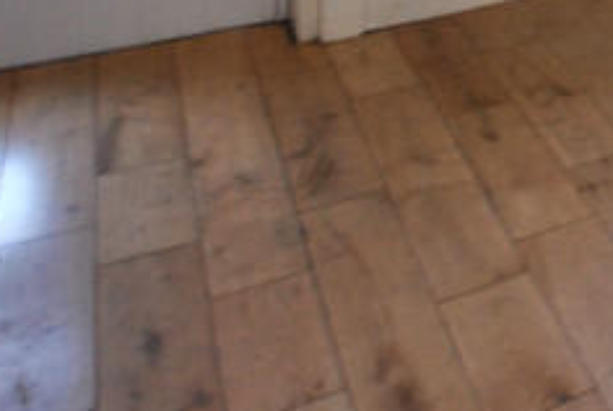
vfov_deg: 17.2
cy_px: -324
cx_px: 1086
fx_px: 1108
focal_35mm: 65
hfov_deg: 21.3
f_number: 4
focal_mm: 10
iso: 400
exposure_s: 1/6
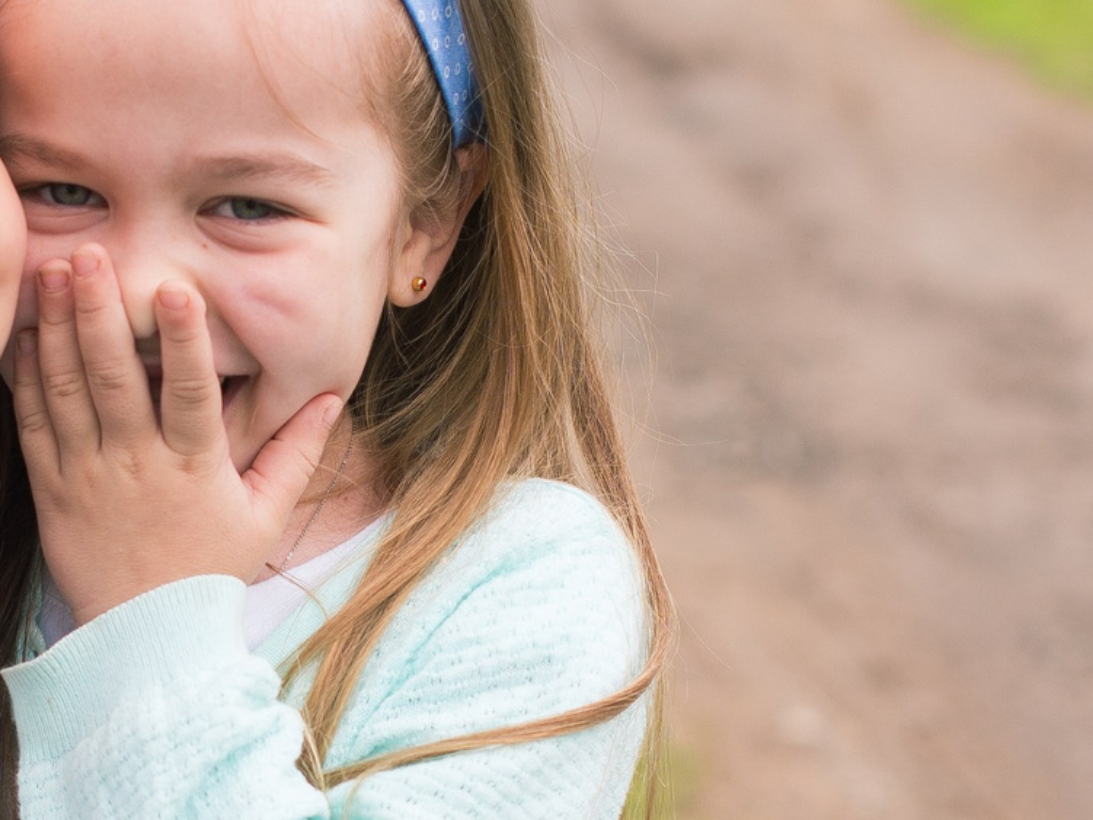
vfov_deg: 9.0
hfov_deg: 12.0
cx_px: 285
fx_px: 5177
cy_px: 529
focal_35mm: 164
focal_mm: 50
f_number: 3.2
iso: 100
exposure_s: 1/500
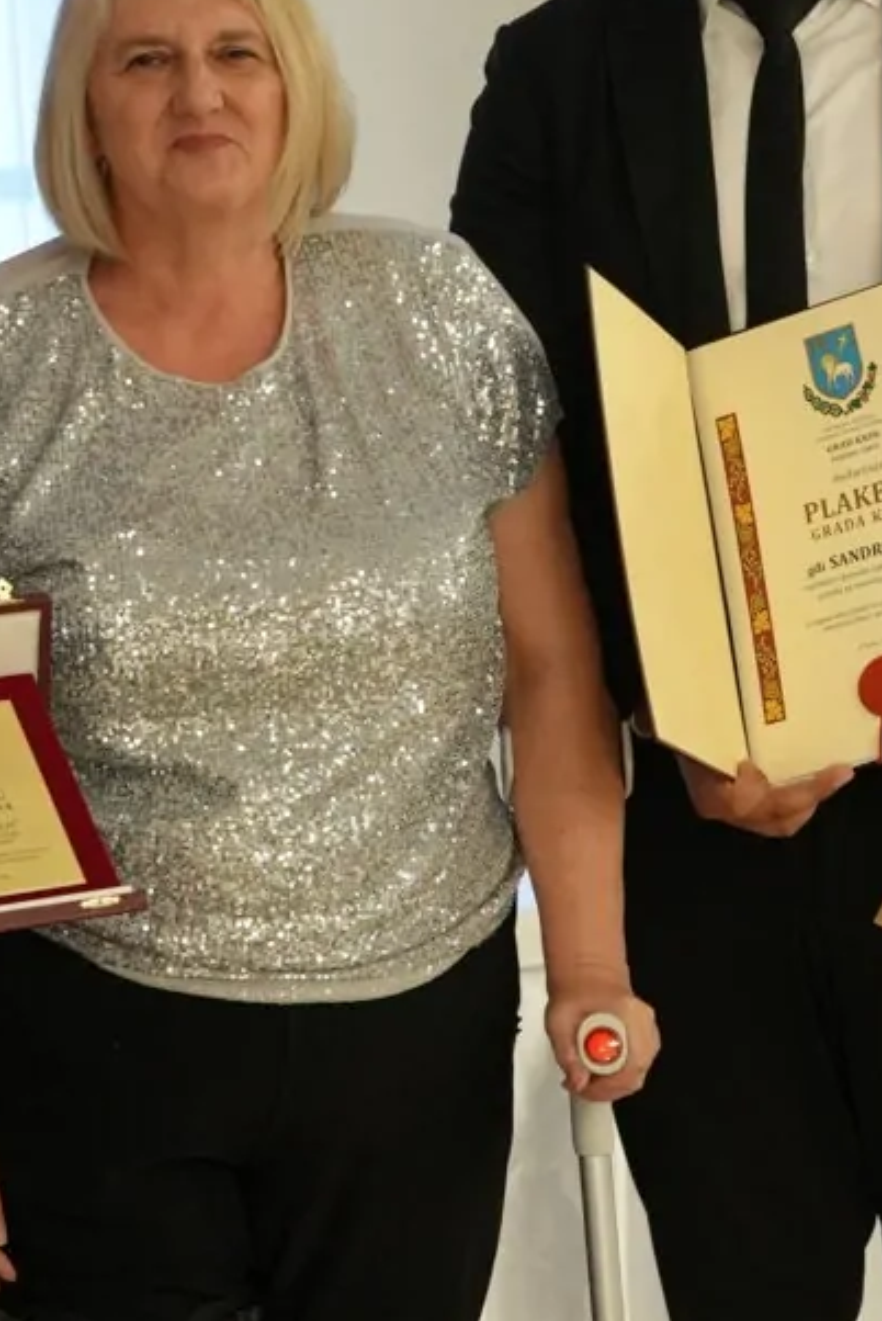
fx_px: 4001
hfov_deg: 12.5
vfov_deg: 18.7
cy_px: 518
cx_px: 185
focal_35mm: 109
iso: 3200
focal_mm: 41
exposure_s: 1/160
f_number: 4
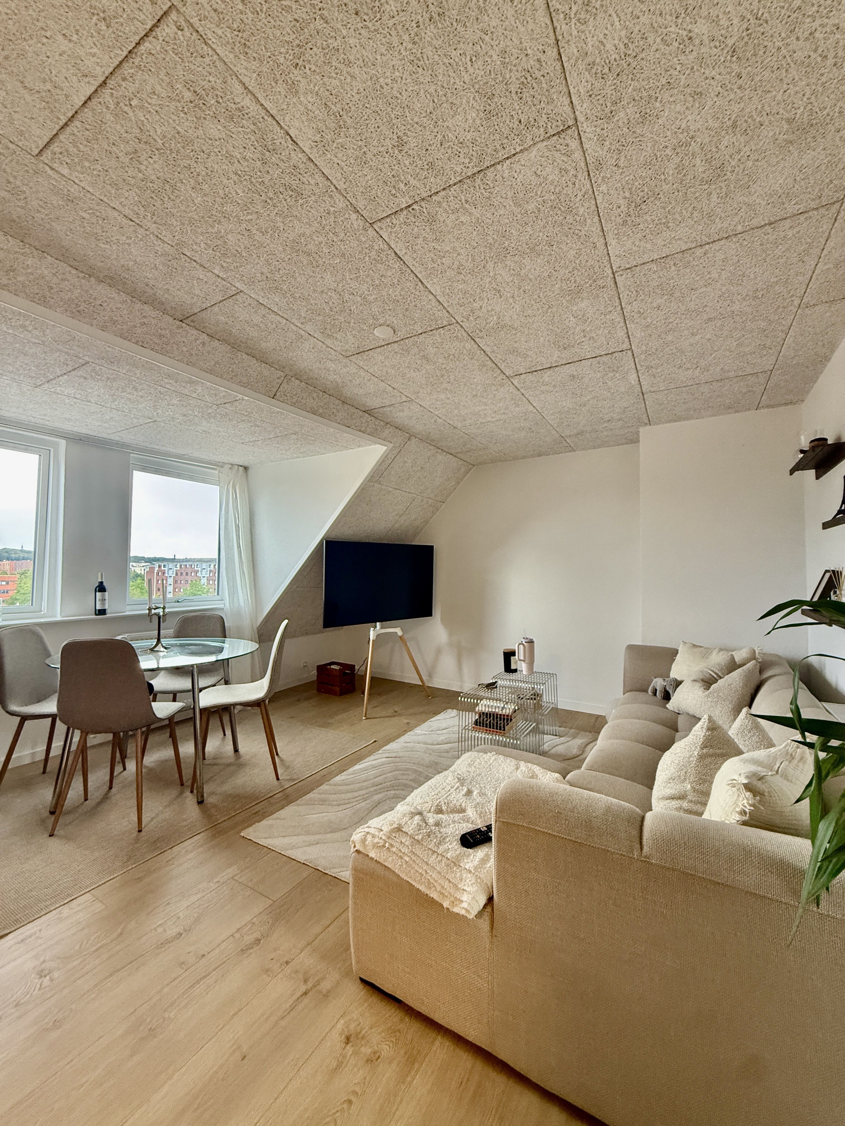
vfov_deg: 102.1
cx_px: 422
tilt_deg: +1.6
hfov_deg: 85.7
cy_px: 563
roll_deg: -0.6
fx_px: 456
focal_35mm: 14
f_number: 2.2
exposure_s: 1/99
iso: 320
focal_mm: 2.22
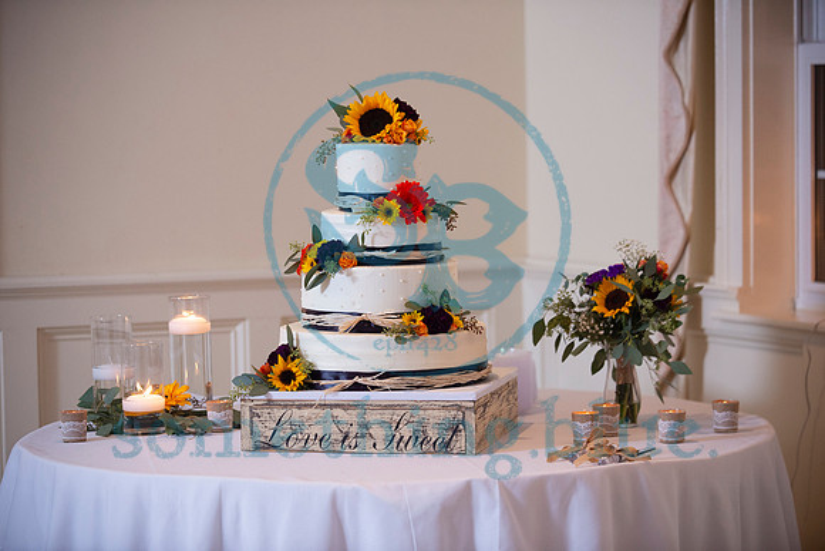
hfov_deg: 10.3
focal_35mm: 200
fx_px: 4584
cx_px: 412
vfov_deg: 6.9
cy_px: 276
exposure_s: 1/160
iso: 1600
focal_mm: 200
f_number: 2.8
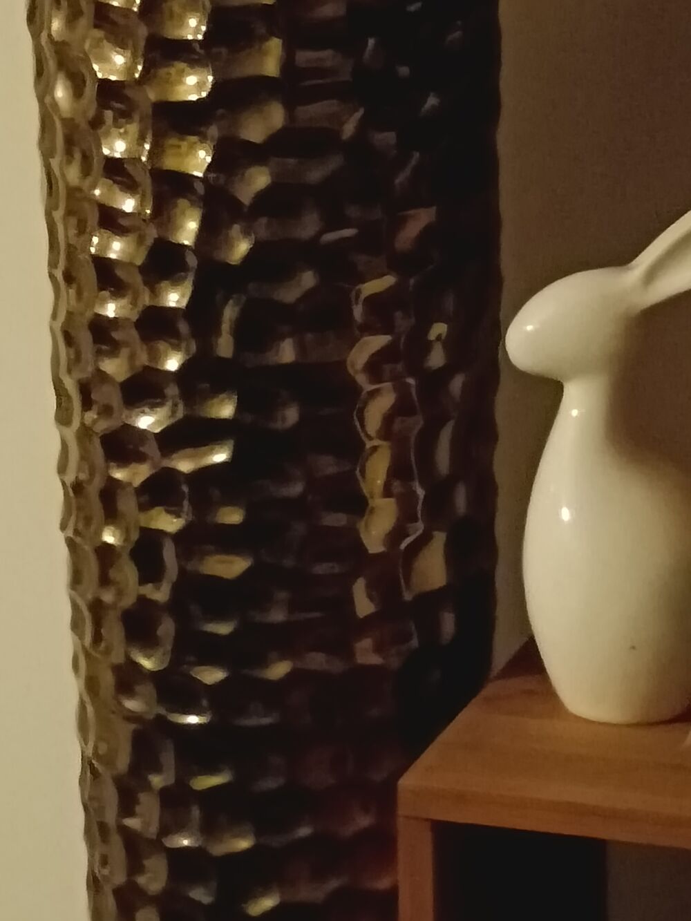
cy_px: 460
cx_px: 346
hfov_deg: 13.6
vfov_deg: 18.0
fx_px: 2901
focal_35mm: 109
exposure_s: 1/16.7
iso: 5332
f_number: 1.9
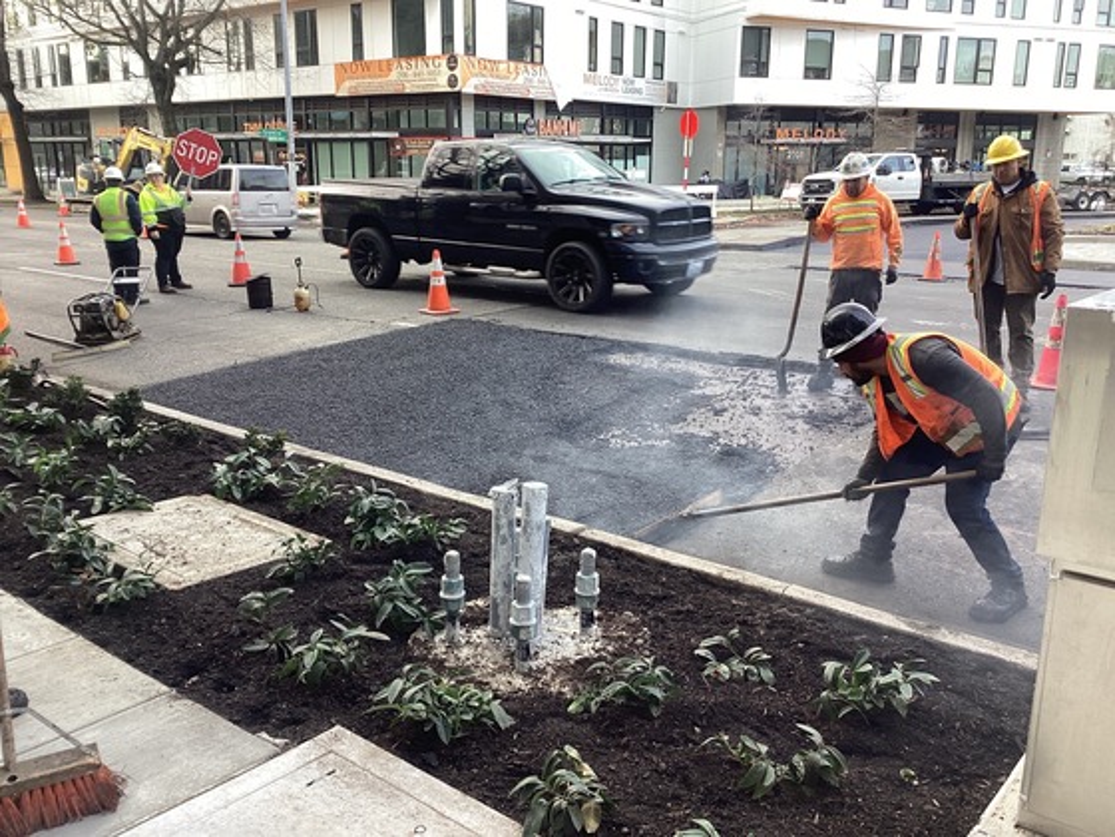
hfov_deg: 58.4
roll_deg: +0.3
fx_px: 999
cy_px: 418
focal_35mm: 31
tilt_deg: -13.1
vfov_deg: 45.4
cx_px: 558
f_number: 2.4
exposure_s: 1/120
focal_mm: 3.3
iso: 50
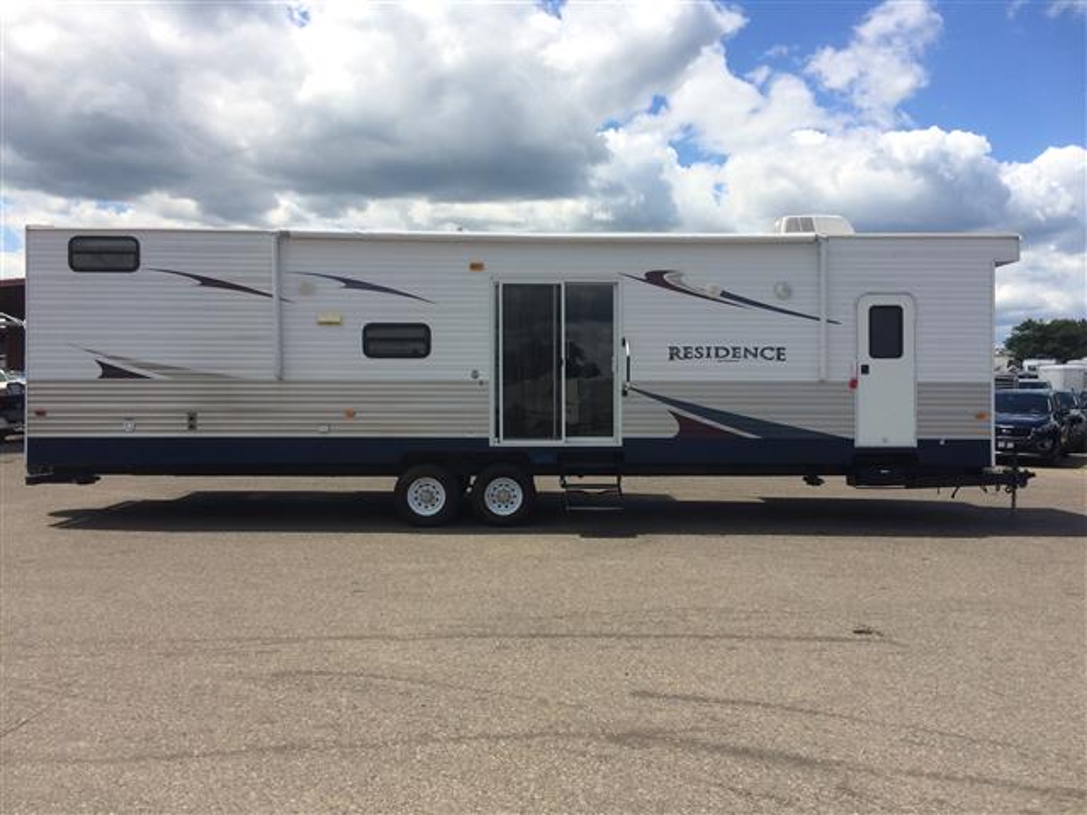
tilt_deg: -2.0
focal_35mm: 29
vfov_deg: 48.2
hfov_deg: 61.7
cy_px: 408
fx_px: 911
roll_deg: +0.6
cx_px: 544
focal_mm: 4.15
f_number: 2.2
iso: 32
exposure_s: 1/2053
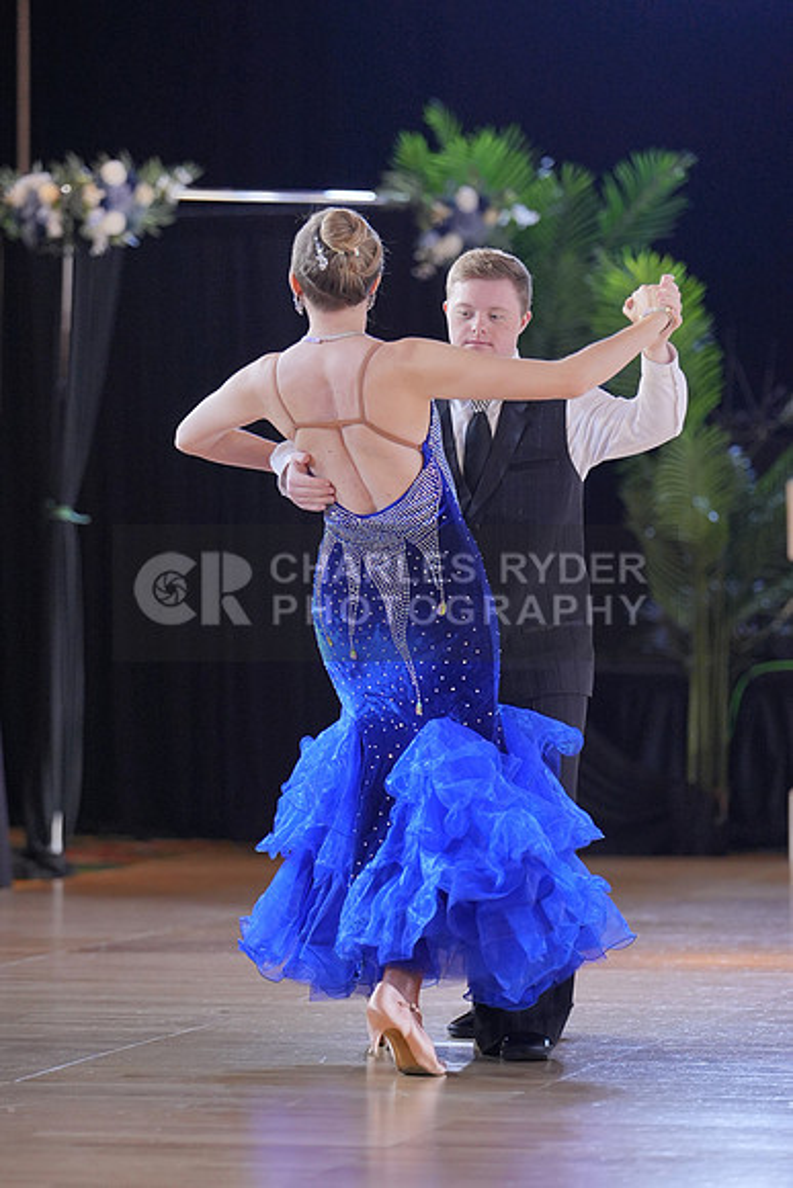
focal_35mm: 184
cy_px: 594
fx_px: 6076
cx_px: 396
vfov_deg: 11.2
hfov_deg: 7.5
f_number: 2
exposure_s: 1/500
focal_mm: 123
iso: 1250
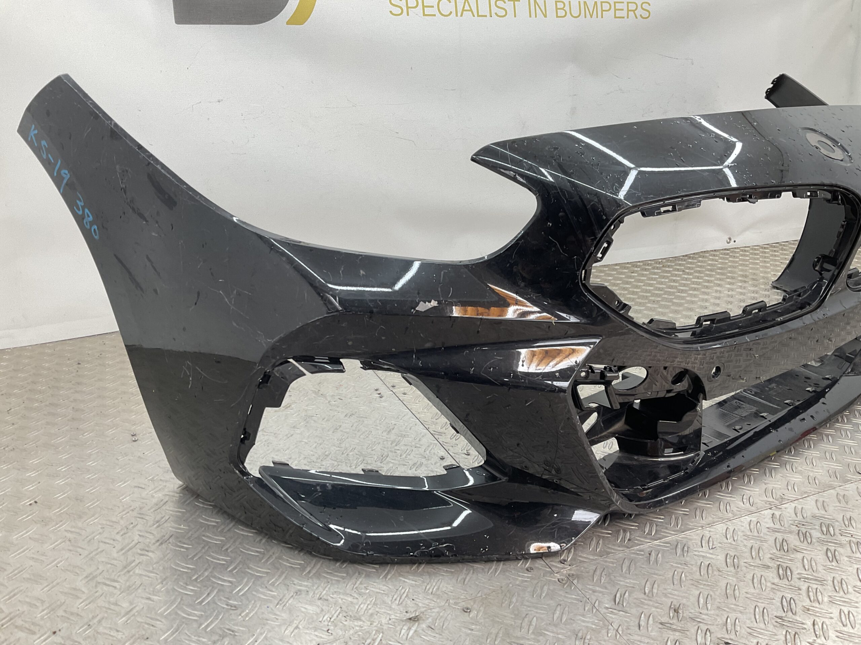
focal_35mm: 29
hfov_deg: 61.7
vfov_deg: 48.2
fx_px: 721
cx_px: 430
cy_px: 322
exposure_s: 1/100
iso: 50
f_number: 1.8
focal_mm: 3
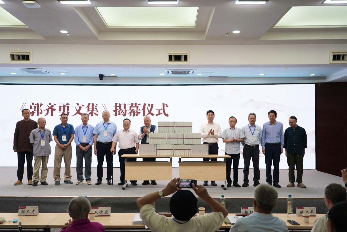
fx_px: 299
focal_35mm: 31
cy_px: 116
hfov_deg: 60.2
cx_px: 174
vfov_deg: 42.4
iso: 320
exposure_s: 1/200
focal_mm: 31
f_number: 4
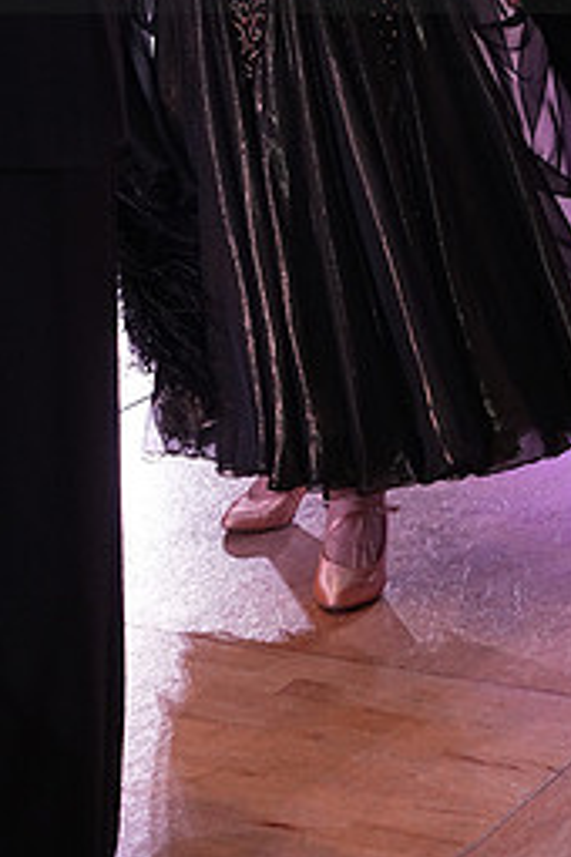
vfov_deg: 13.6
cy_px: -97
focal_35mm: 148
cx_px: 136
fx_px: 3521
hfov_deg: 9.3
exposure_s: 1/320
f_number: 5.6
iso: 2500
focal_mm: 65
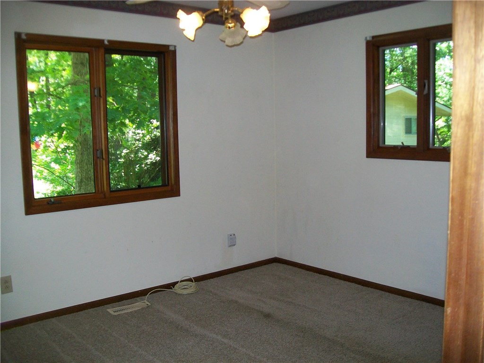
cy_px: 182
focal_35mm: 34
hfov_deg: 54.0
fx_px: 475
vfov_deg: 41.8
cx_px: 242
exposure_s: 1/60
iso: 160
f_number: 2.7
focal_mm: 6.1
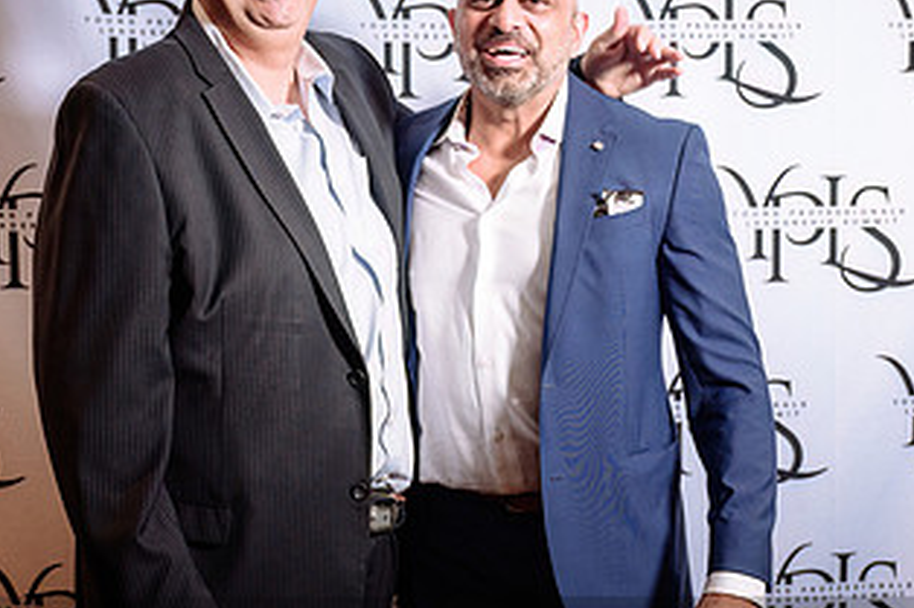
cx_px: 469
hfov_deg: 28.1
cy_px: 416
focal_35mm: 72
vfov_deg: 18.8
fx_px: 1827
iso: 500
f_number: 2.8
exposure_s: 1/100
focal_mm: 32
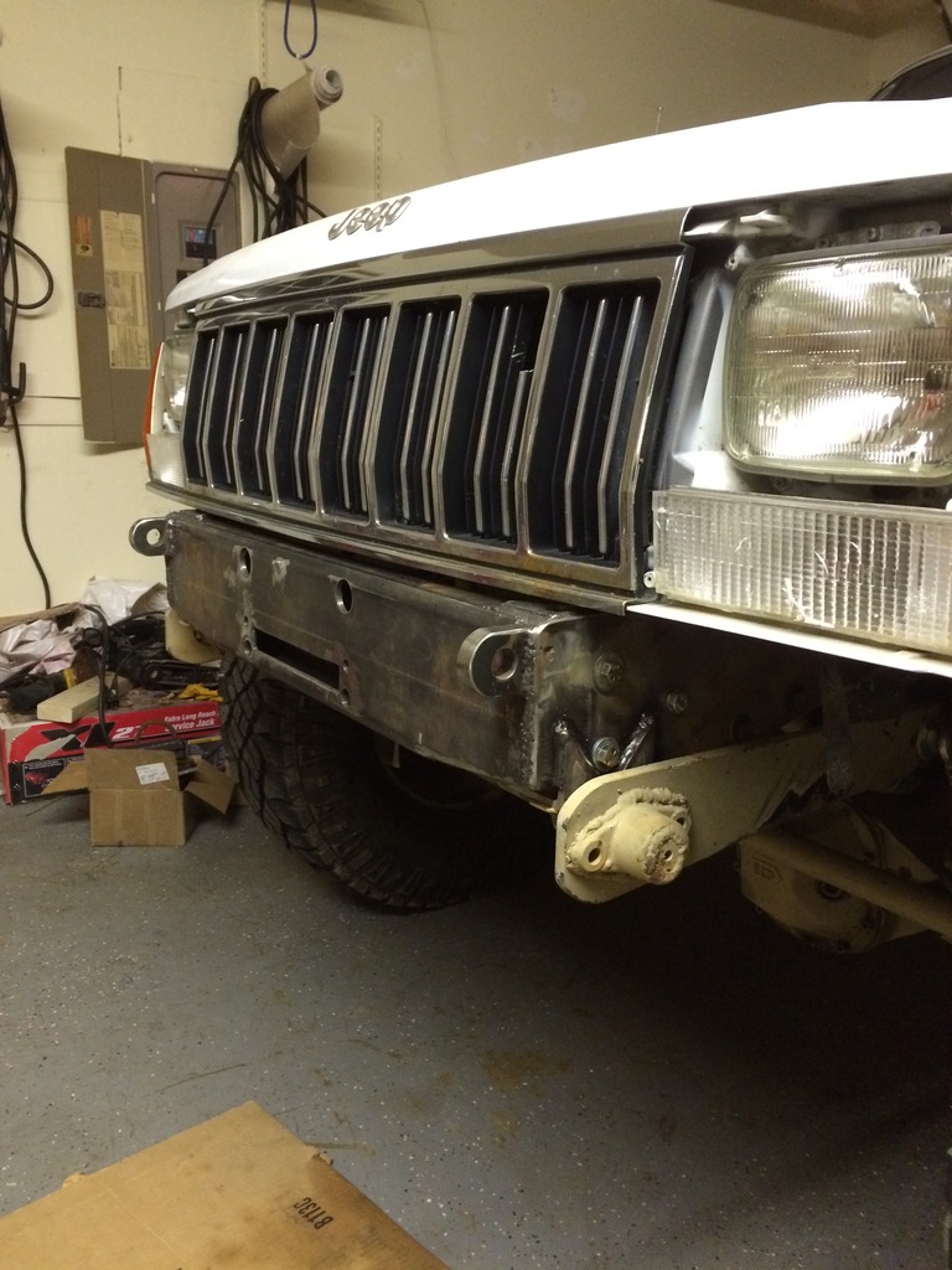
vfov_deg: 61.7
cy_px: 635
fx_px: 1063
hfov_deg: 48.2
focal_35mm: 29
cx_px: 476
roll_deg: +0.6
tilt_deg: -13.3
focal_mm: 4.15
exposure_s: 1/30
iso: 320
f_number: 2.2
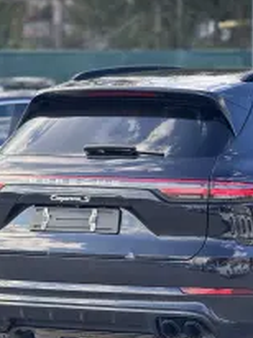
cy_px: 187
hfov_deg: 7.0
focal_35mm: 210
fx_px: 2051
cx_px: 240
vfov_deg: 9.4
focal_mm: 15.66
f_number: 2.8
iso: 50
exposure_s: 1/101
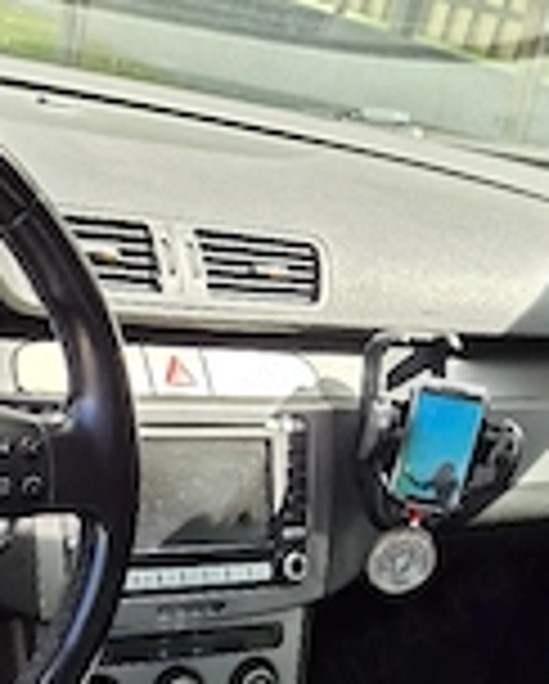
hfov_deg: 25.4
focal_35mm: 59
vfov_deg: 29.3
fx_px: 1196
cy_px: 720
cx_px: 104
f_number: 1.8
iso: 80
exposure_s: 1/625
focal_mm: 5.4
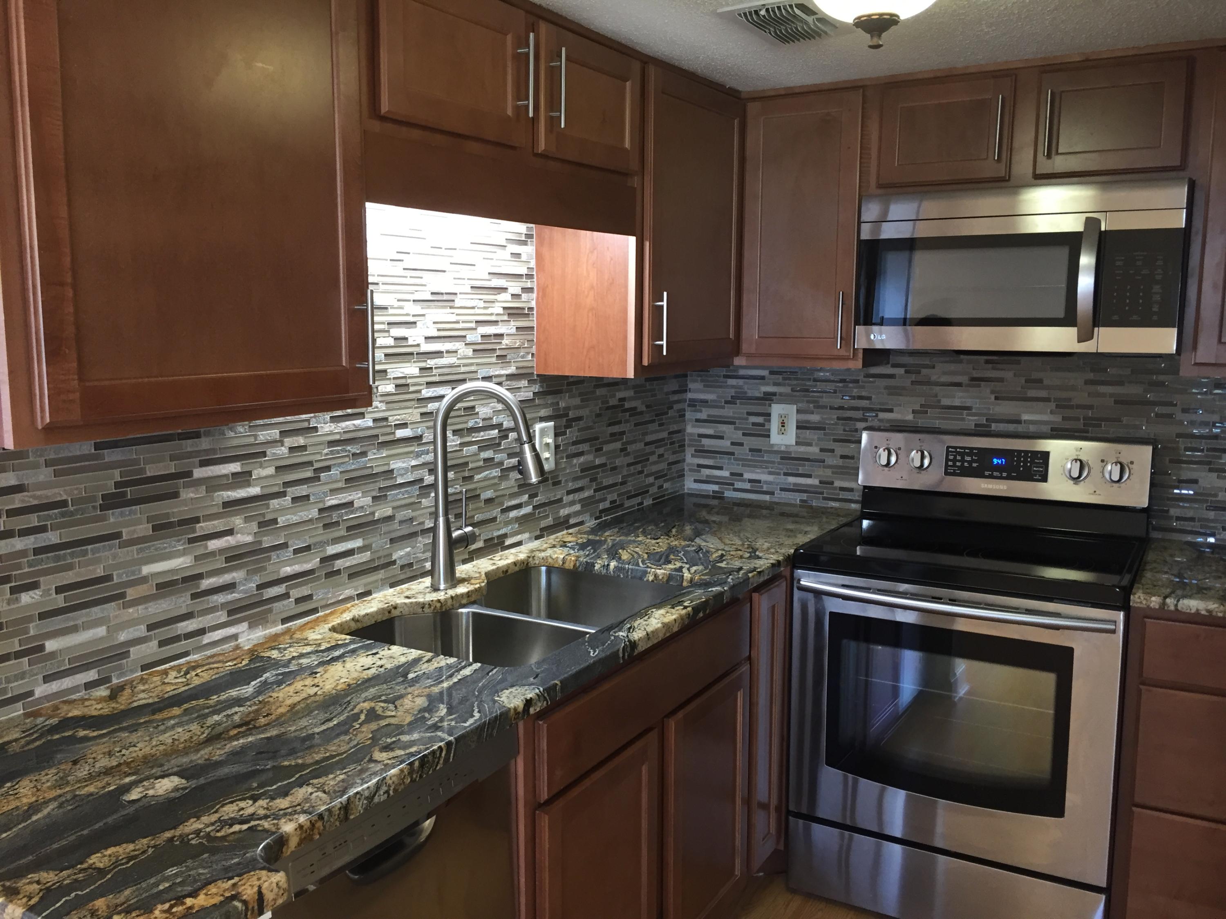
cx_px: 613
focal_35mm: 29
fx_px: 1027
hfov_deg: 61.7
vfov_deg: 48.2
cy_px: 460
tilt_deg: -8.3
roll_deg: -0.5
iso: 100
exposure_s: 1/30
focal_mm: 4.15
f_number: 2.2
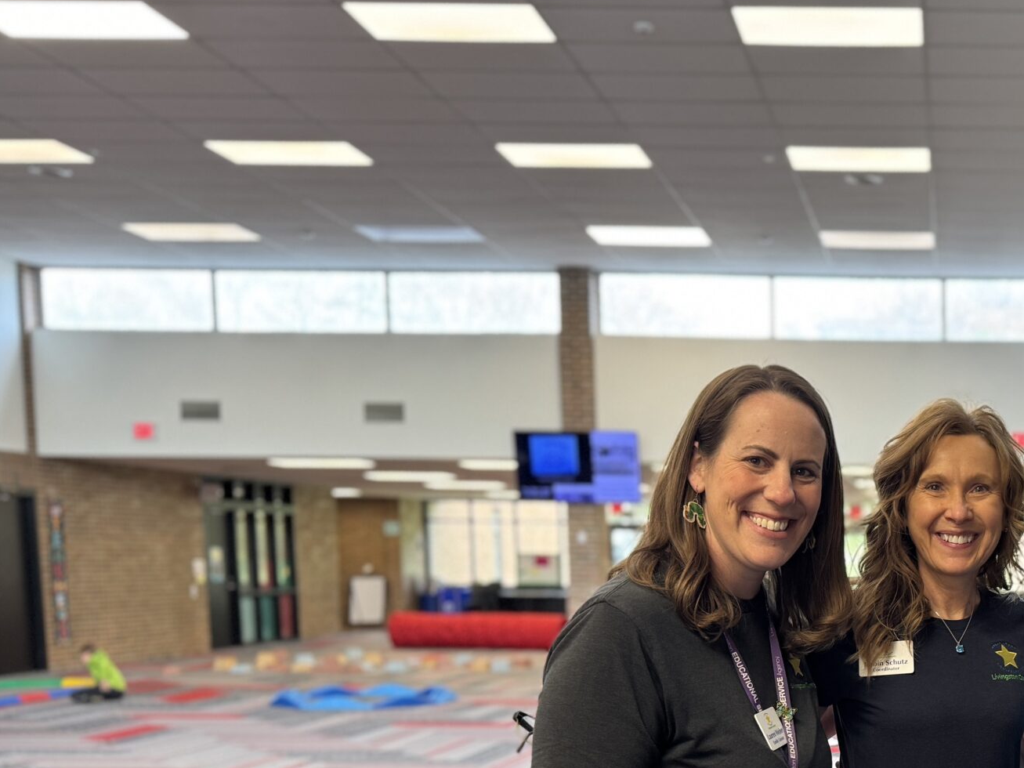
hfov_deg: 37.4
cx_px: 950
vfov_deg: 29.3
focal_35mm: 47
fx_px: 1390
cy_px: 728
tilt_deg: -6.6
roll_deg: -0.7
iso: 125
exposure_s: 1/60
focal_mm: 6.76
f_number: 1.78
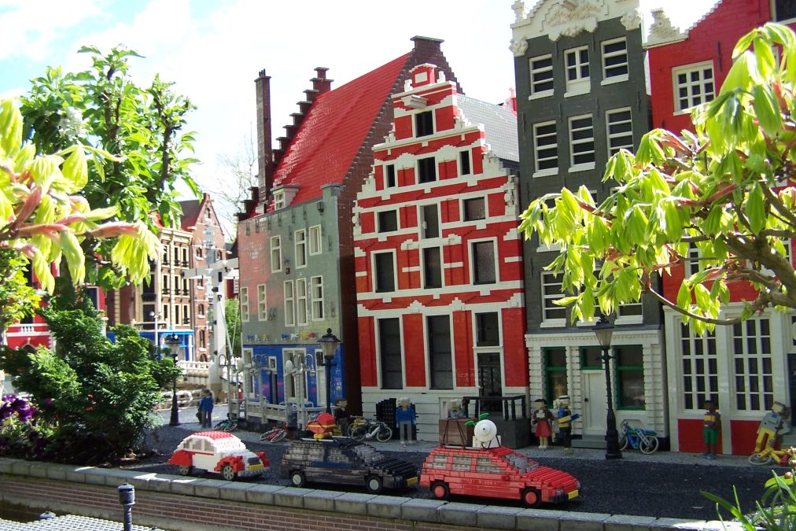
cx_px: 396
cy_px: 286
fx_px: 885
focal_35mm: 40
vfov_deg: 33.4
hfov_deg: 48.5
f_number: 2.8
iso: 80
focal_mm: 6.3
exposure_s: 1/500
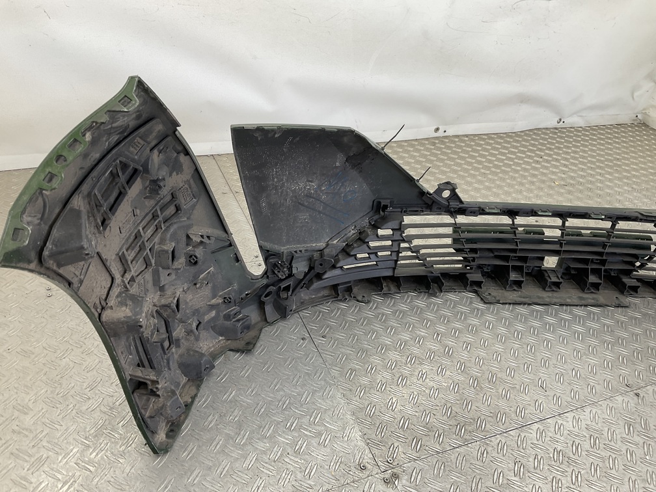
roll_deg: -9.5
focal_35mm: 29
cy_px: 246
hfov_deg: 61.7
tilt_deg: -34.3
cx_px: 328
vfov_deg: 48.2
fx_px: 550
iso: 25
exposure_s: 1/100
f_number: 1.8
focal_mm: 3
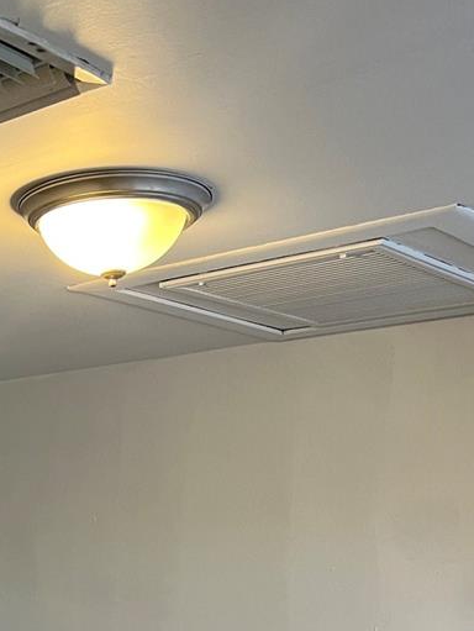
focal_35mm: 61
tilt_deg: -2.4
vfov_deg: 30.0
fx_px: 1112
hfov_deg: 22.7
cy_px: 591
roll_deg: -0.1
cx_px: -47
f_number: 1.5
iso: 200
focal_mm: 5.7
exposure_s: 1/60
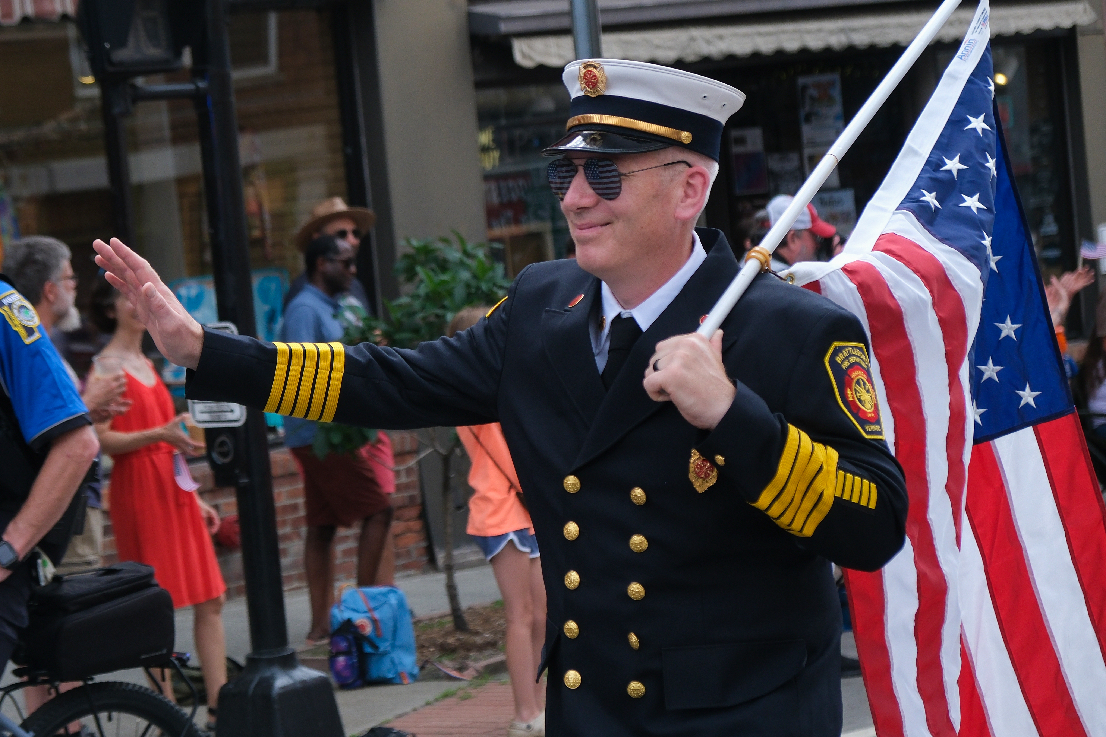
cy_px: 336
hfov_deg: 20.4
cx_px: 470
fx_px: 3072
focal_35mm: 100
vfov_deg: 13.7
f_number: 4
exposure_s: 1/1600
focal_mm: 55
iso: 800
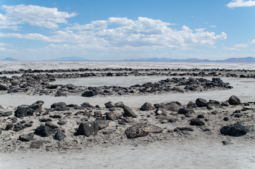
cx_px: 128
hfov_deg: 43.6
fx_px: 318
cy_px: 84
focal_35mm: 45
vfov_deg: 29.8
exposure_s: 1/350
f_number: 8
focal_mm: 30
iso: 100
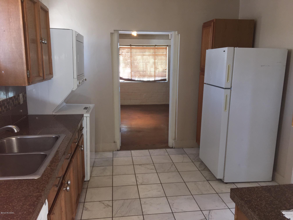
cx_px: 146
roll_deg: +0.0
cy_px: 110
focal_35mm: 29
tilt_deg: -10.7
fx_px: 245
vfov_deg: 48.2
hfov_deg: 61.7
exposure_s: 1/30
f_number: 2.2
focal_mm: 4.15
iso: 64
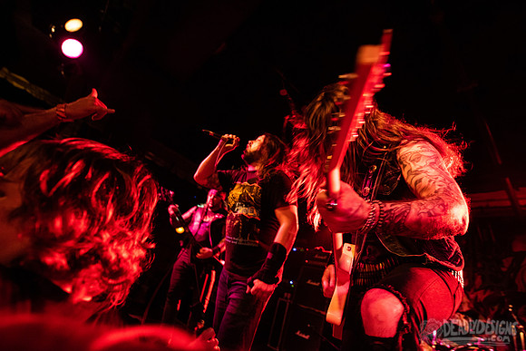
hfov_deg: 93.3
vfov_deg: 70.5
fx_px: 248
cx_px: 263
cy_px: 176
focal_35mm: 17
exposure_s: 1/60
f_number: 3.2
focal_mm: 17
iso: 3200
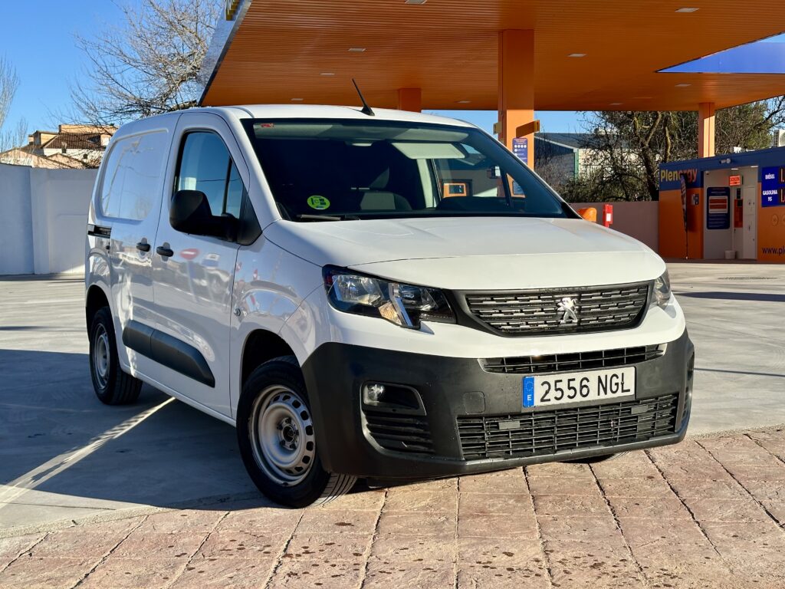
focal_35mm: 48
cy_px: 294
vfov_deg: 30.3
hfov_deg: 39.7
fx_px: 1089
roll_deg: +0.8
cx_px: 392
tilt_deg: -3.4
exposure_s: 1/3155
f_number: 1.78
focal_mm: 6.86
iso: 64
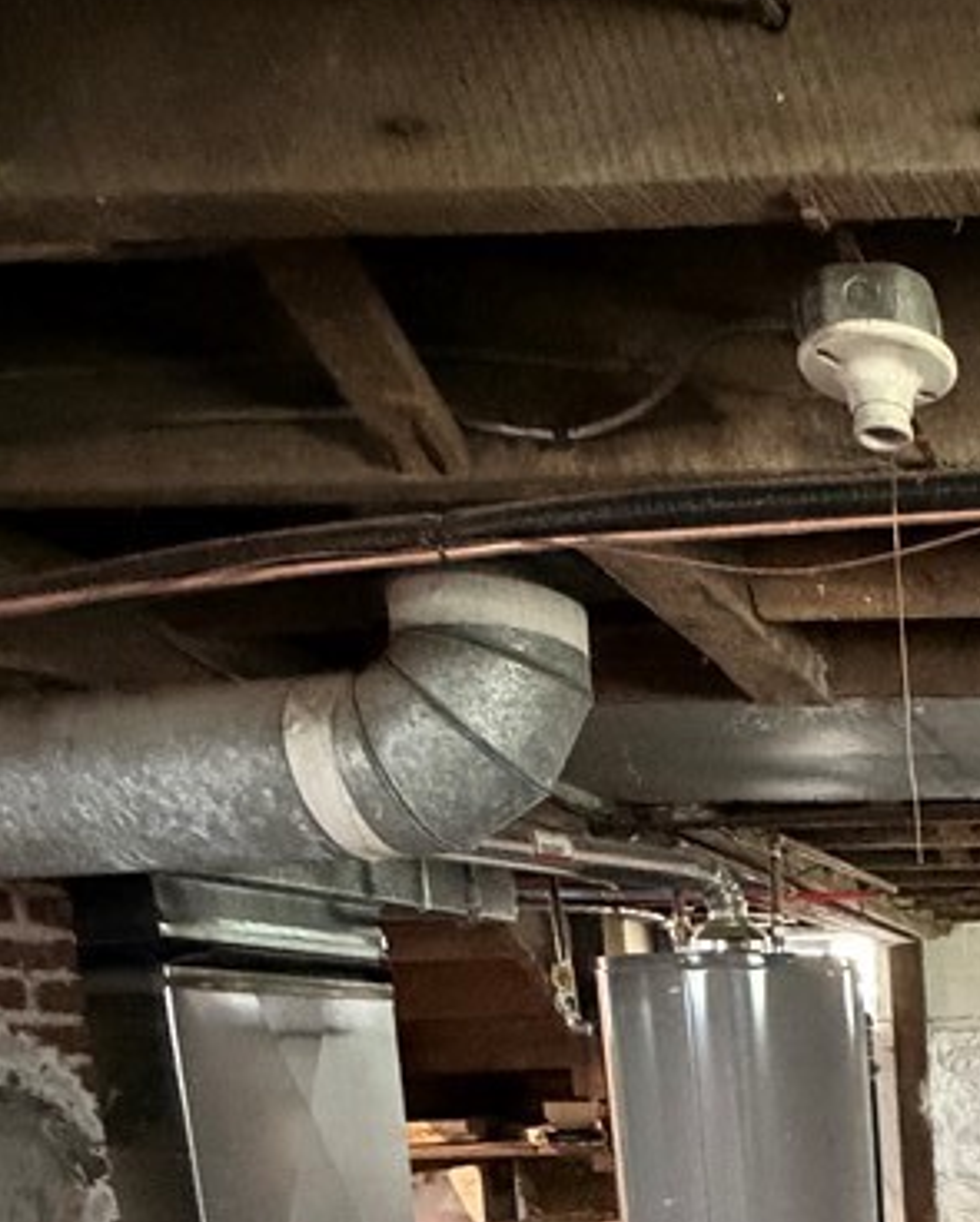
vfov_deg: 39.6
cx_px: 1213
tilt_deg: -10.7
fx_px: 1376
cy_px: 1328
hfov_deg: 31.8
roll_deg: +0.7
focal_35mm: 38
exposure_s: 1/40
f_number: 2.2
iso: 1600
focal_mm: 2.22
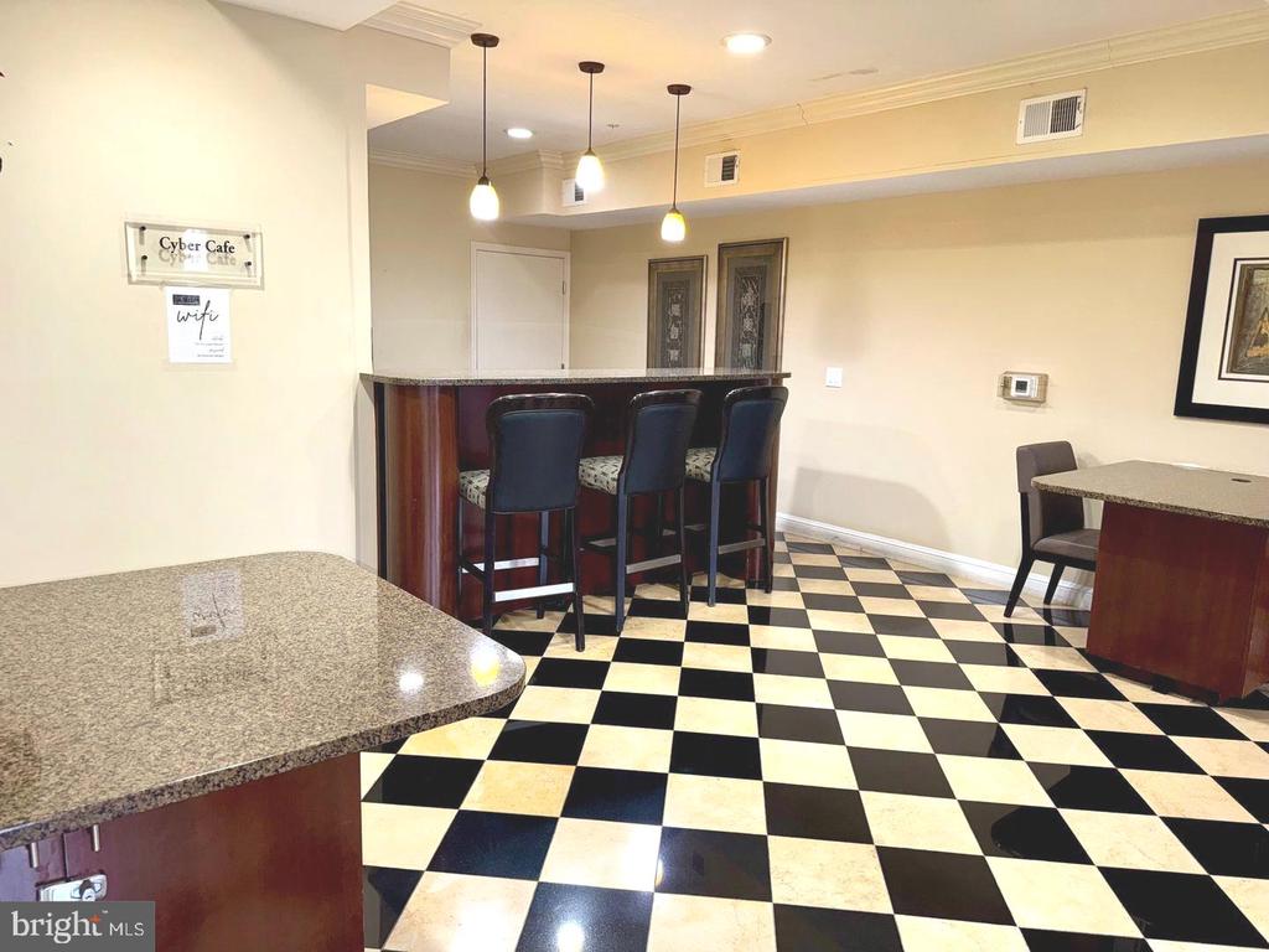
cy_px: 476
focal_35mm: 24
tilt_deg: -10.5
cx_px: 634
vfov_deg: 56.8
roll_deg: -2.3
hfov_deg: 71.6
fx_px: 880
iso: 100
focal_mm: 6.76
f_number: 1.78
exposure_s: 1/20
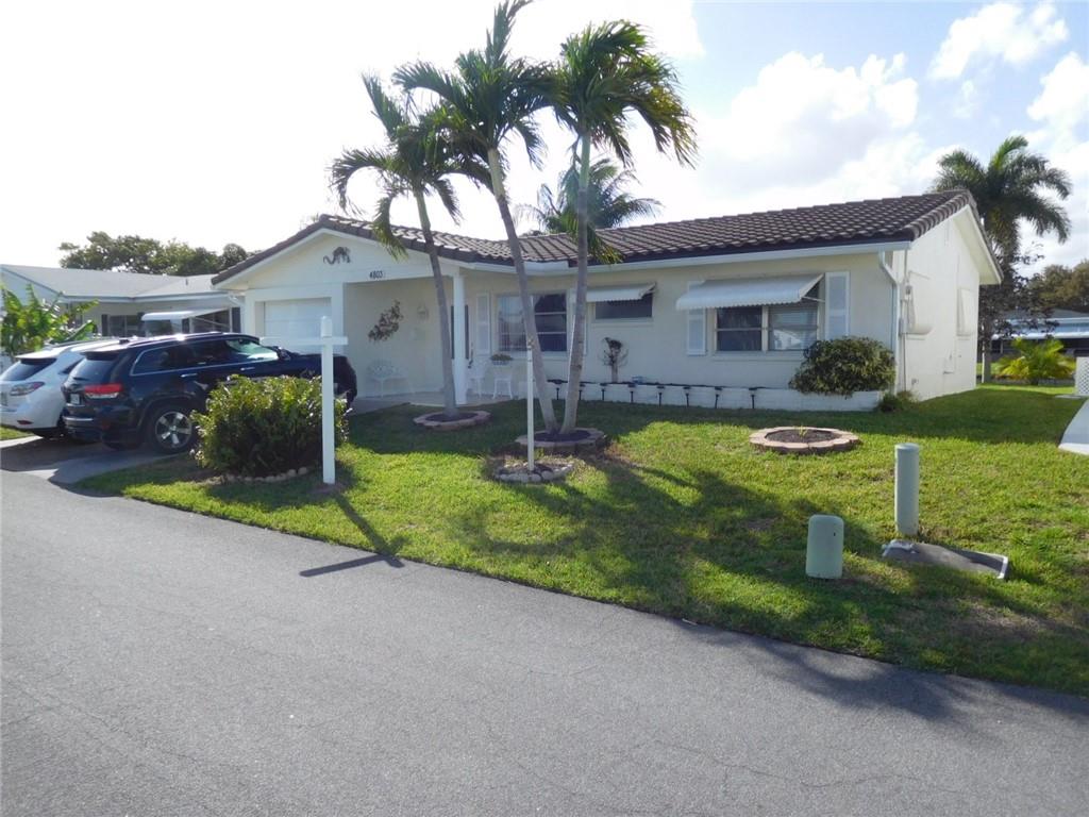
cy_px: 408
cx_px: 544
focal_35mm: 25
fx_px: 786
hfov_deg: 69.4
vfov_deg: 54.9
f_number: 3.4
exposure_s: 1/1250
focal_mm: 4.5
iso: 125
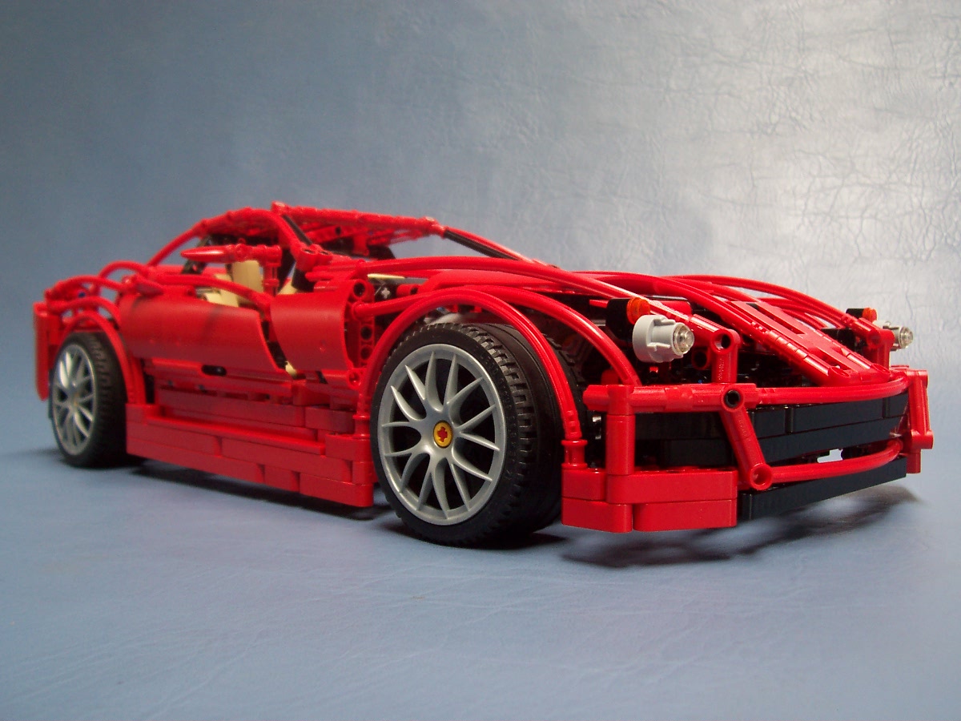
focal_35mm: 37
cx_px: 480
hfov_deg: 50.1
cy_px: 360
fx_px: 1027
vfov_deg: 38.7
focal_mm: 5.6
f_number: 2.8
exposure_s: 1/60
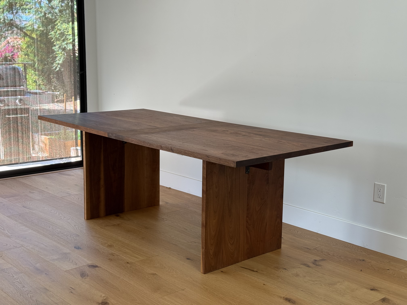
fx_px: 564
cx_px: 204
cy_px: 152
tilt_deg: -8.8
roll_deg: -0.1
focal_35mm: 48
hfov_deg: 39.7
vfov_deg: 30.3
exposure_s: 1/121
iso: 80
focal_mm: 6.76
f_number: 1.78
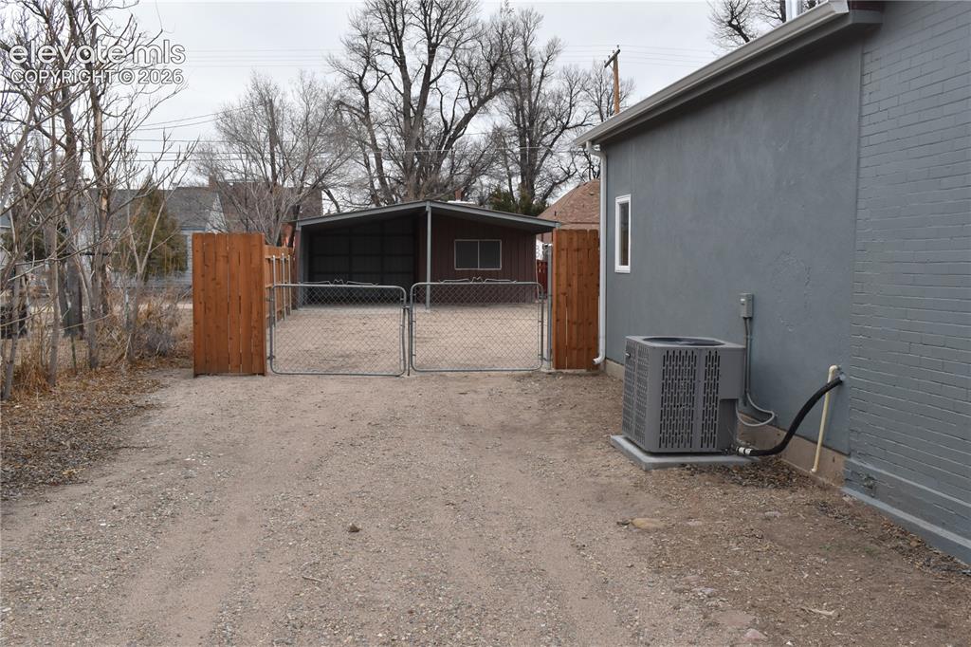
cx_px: 486
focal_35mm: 33
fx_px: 890
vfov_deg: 39.9
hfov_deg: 57.2
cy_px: 324
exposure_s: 1/400
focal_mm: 22
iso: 800
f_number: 16
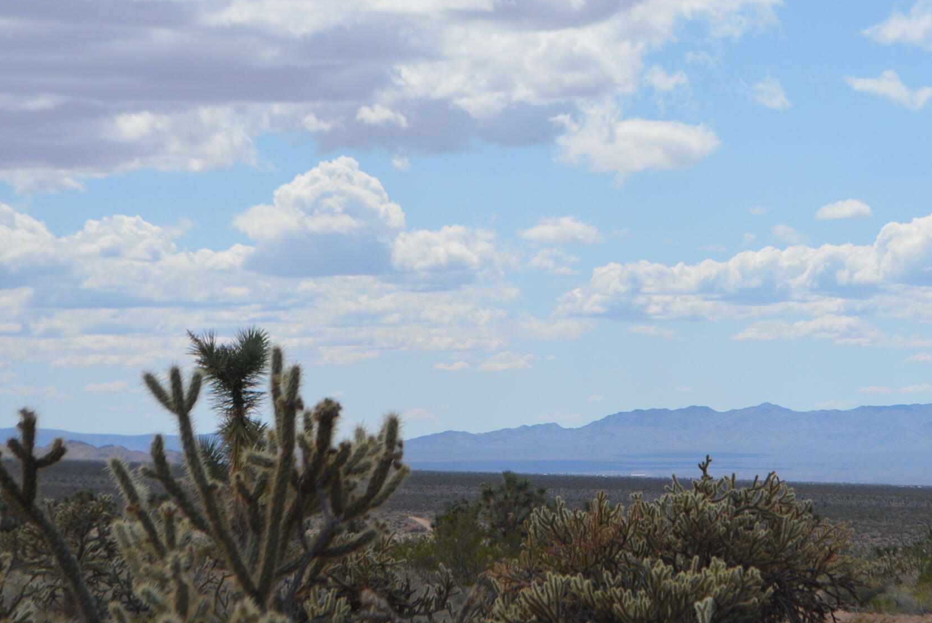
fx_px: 3832
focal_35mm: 148
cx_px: 712
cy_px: 418
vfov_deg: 9.3
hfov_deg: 13.8
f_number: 7.1
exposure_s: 1/2000
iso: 400
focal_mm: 55
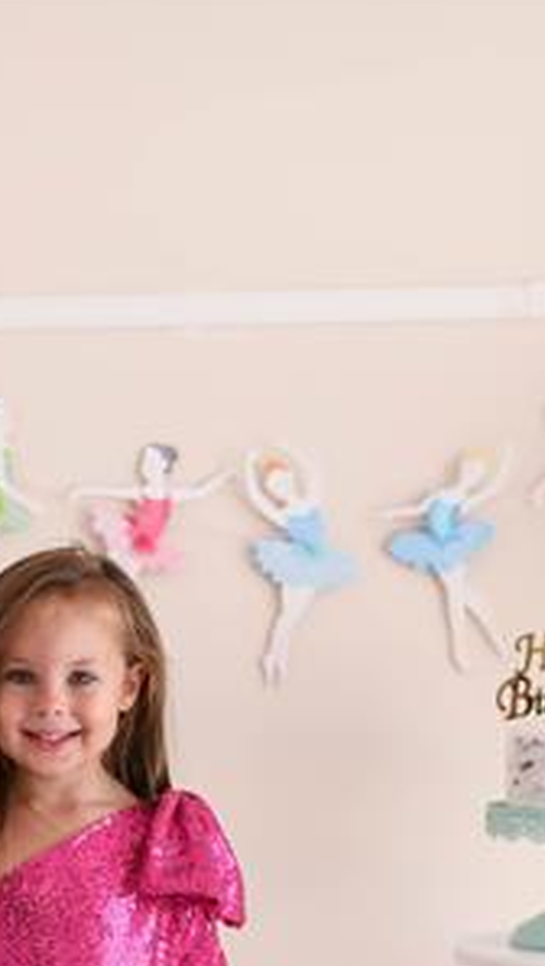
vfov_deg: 27.9
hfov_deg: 16.8
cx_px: 195
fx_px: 1847
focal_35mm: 72
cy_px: 929
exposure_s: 1/250
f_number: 2.5
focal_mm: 35
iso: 250
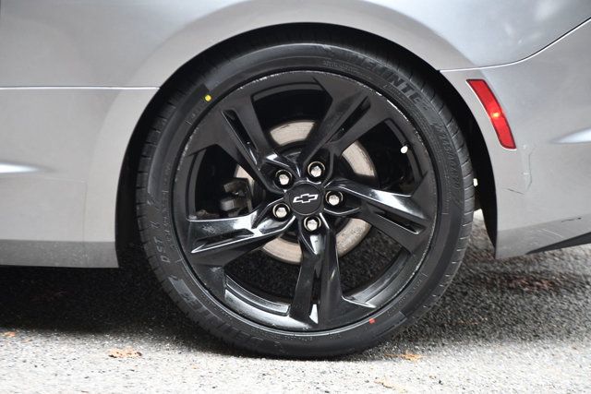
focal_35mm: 153
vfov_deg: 9.0
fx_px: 2512
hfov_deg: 13.4
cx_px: 296
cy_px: 197
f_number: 4.8
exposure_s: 1/125
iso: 800
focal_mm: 102
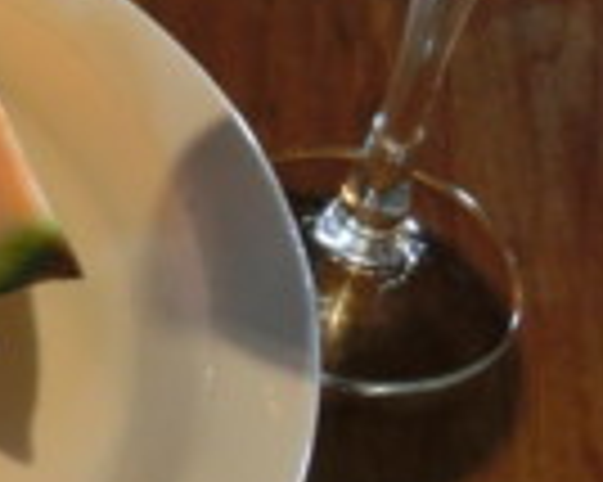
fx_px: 1926
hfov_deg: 16.6
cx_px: -225
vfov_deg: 14.2
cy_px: 225
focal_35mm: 108
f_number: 3.7
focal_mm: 5.93
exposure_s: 1/13
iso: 400
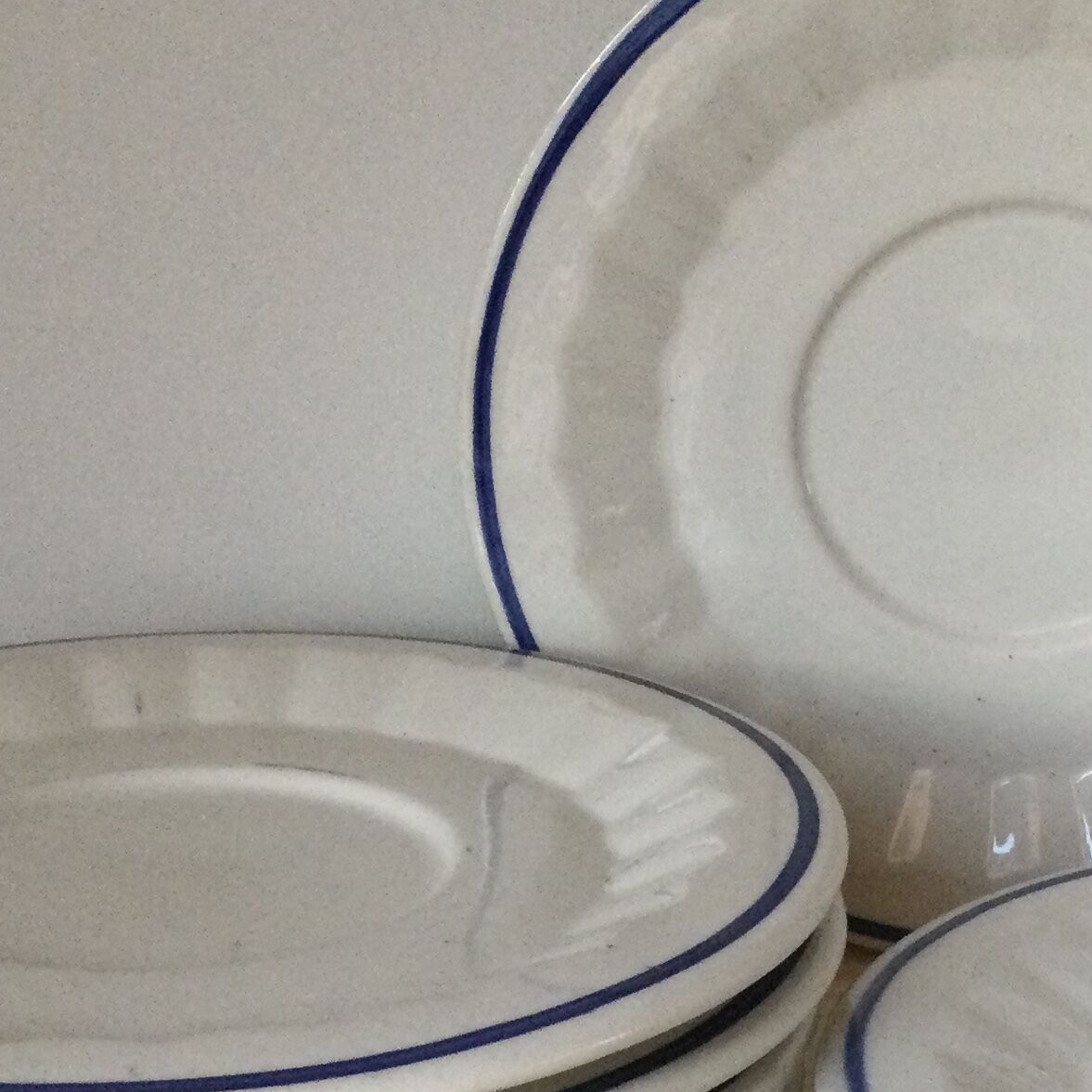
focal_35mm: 76
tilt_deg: -18.7
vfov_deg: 22.6
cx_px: 794
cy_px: 789
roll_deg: -0.6
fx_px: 2712
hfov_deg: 22.6
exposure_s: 1/33
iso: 200
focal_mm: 3.3
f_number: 2.4
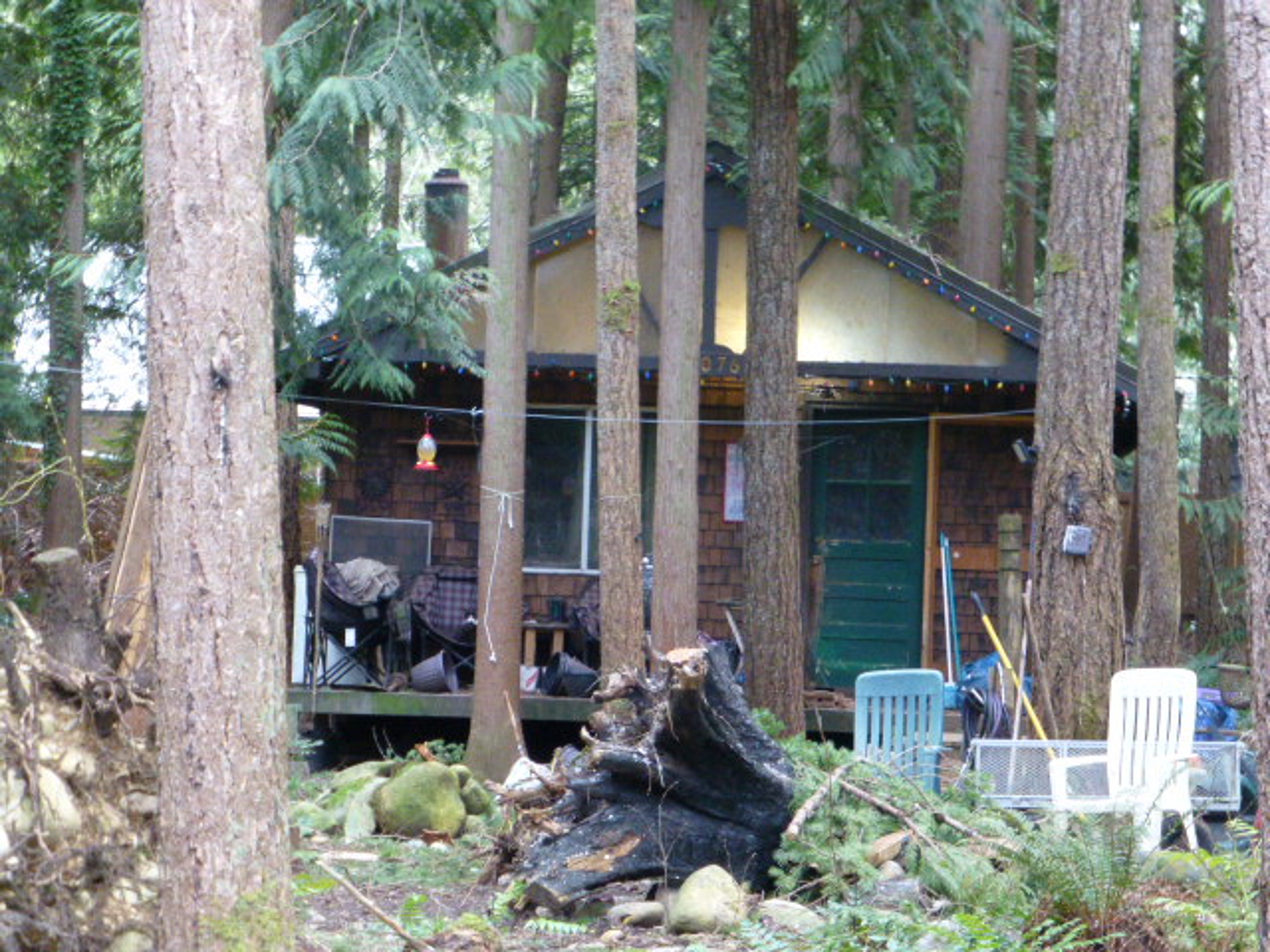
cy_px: 476
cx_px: 635
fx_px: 4476
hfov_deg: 16.1
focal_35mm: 122
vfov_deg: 12.1
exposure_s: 1/15
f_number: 5.4
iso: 800
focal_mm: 21.8
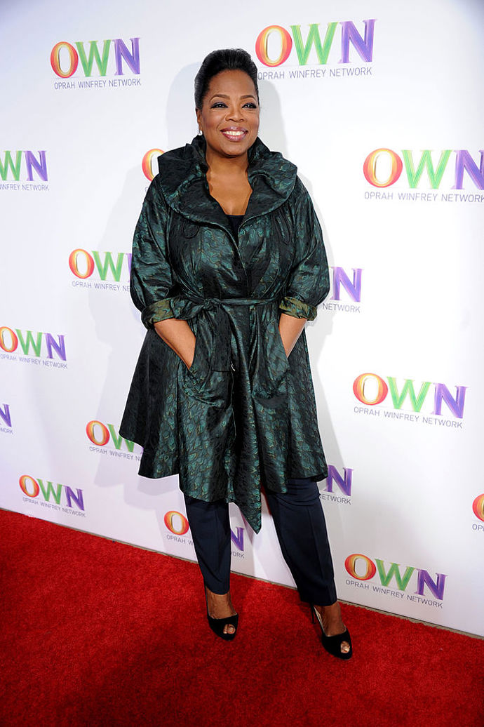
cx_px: 242
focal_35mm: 34
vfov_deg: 55.8
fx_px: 686
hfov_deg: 38.9
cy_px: 364
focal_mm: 34
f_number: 5.6
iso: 500
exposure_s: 1/320
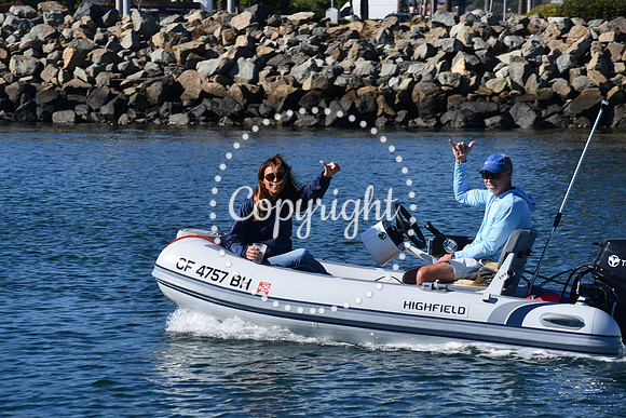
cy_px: 209
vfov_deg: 7.9
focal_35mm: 174
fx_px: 3026
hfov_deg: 11.8
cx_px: 313
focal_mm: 116
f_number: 10
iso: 100
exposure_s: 1/400
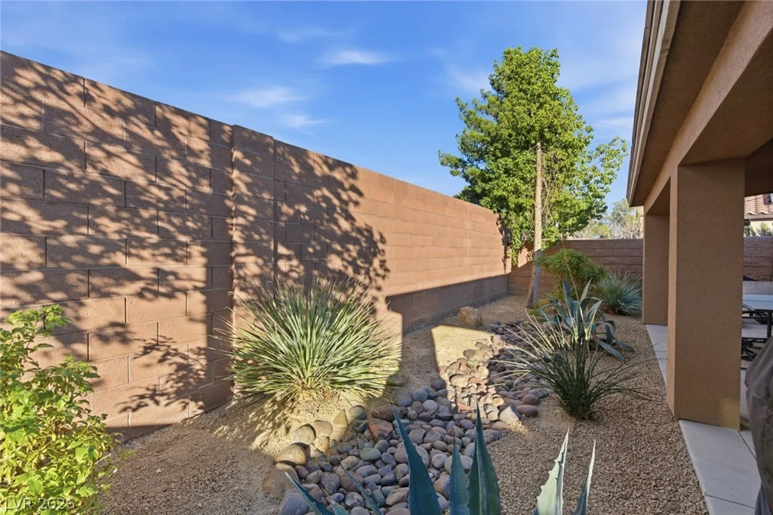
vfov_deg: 73.7
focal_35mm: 16
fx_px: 343
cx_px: 386
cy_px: 258
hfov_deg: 96.8
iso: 800
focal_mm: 16
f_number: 9
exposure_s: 1/2500
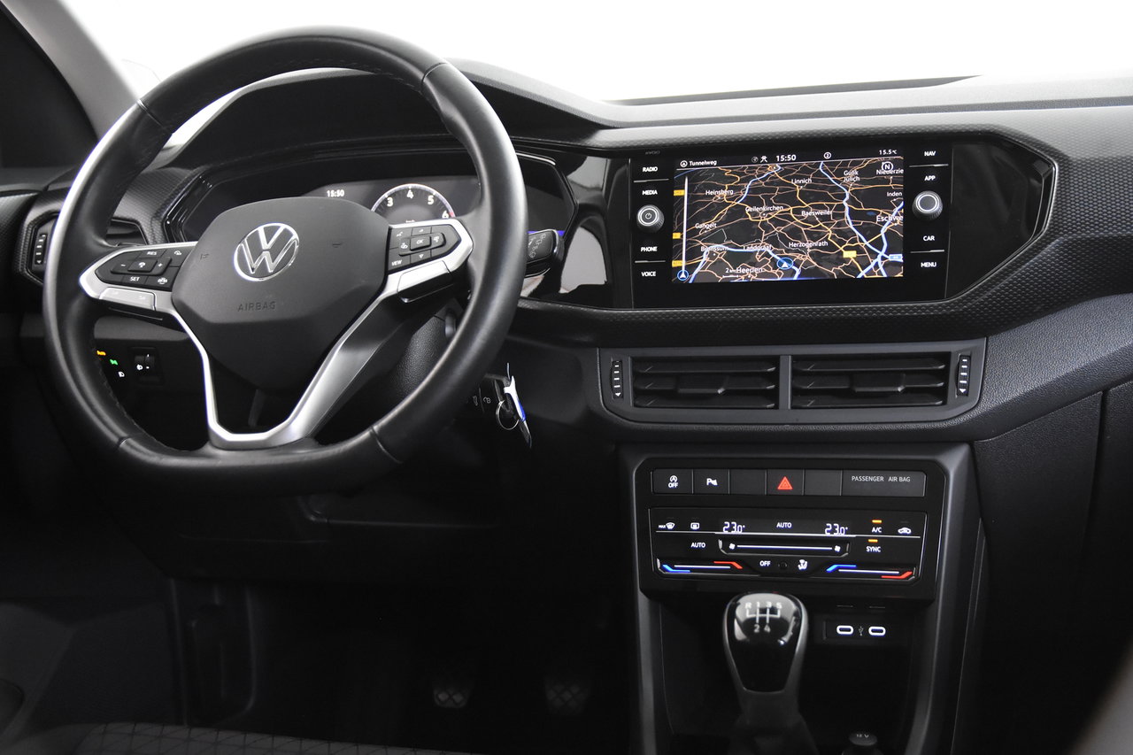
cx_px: 566
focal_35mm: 39
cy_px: 378
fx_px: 1227
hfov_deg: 49.6
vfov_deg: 34.2
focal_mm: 26
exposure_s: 1/40
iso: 4000
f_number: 3.2
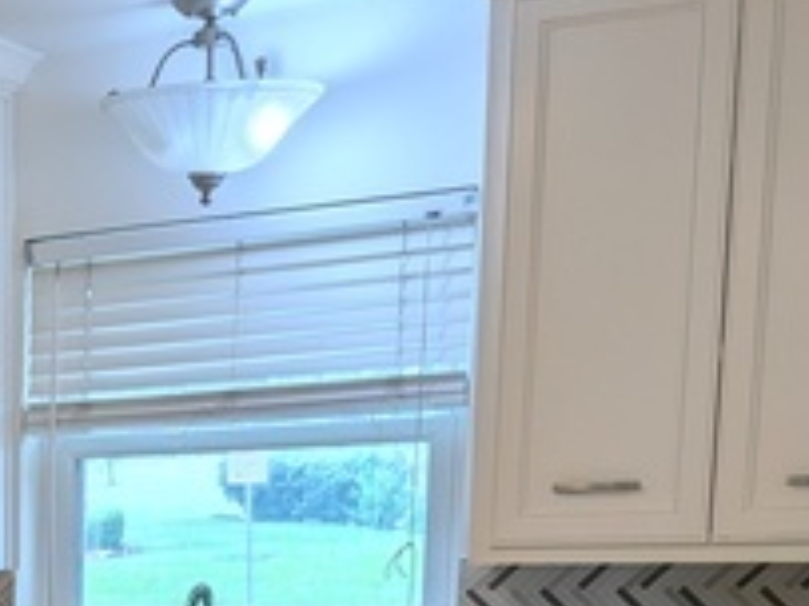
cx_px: -361
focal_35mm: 79
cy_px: 849
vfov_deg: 17.2
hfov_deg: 21.3
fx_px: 1845
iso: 27
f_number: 1.7
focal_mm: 4.53
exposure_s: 1/192
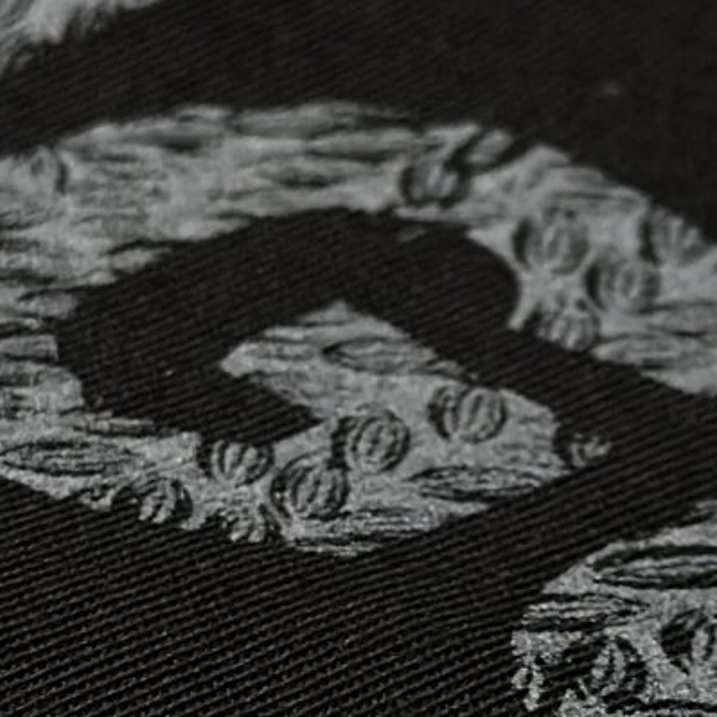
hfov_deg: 6.4
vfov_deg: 6.4
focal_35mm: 272
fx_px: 6374
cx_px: 147
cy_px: 185
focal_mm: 6.86
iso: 200
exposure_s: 1/60
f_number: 1.78
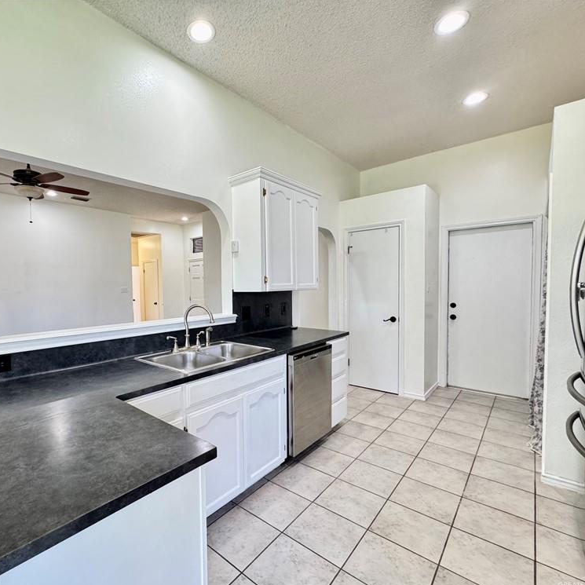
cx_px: 228
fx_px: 325
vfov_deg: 84.0
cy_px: 300
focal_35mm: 17
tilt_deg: -1.9
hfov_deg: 82.7
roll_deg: +1.2
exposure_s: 1/60
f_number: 2.2
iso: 320
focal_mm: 2.22
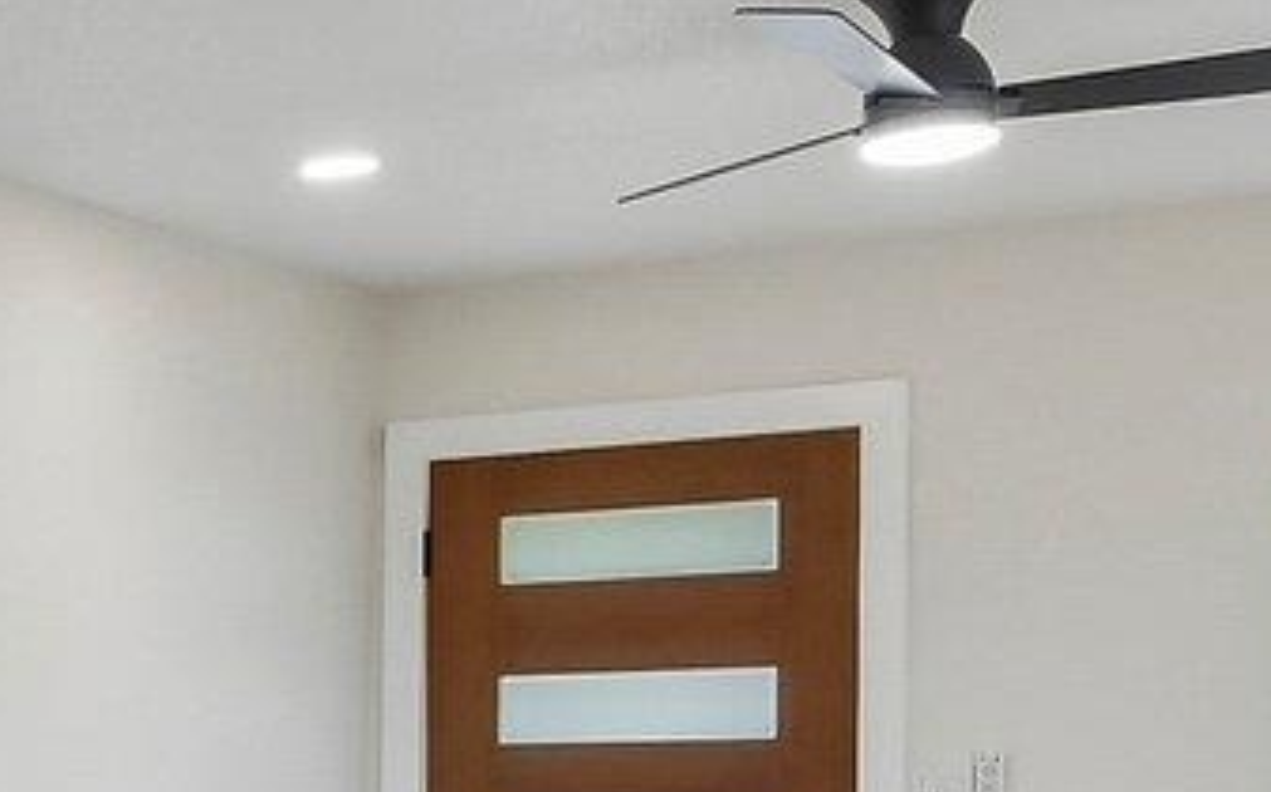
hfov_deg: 17.7
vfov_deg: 14.0
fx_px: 3219
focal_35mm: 93
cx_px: -1048
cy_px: 639
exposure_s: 1/80
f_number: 8
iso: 400
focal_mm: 10
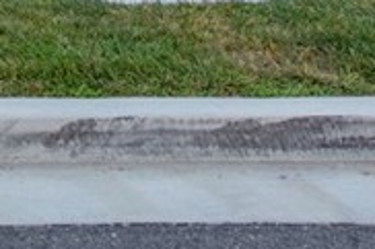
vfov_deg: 10.4
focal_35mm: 107
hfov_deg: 15.8
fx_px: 1114
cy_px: -417
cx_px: -334
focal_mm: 19
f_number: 8
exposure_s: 1/250
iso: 250
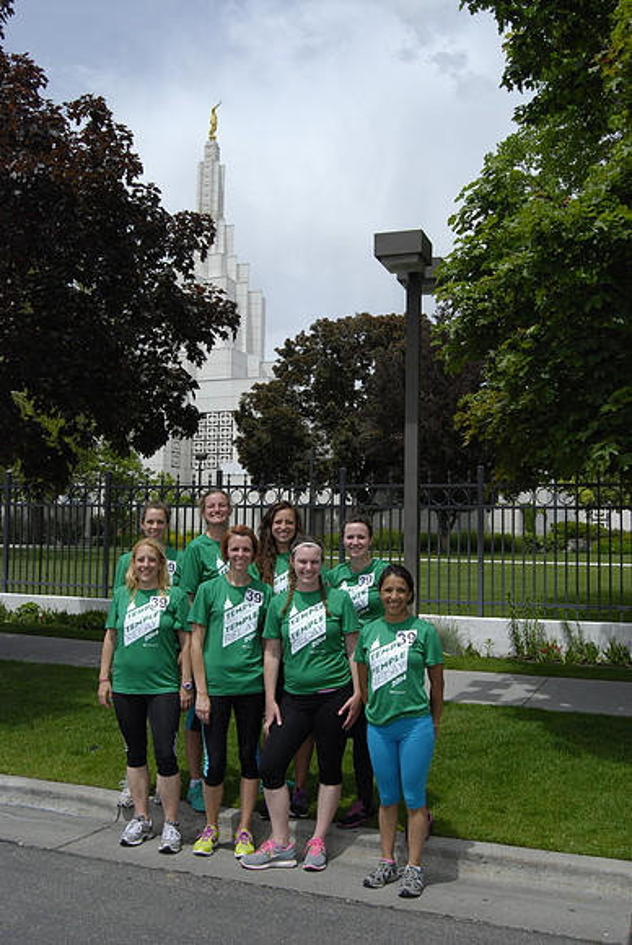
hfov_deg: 38.4
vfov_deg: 55.1
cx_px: 316
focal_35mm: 34
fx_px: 906
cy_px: 472
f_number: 10
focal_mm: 23
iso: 400
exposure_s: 1/800
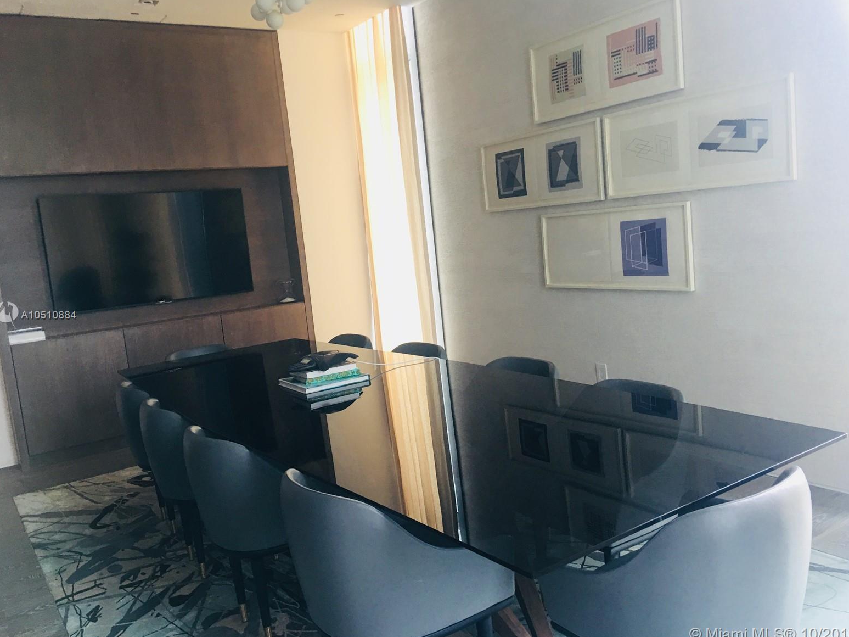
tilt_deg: -4.1
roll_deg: +4.5
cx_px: 429
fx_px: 736
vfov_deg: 46.8
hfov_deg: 60.0
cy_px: 316
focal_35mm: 30
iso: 32
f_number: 2.2
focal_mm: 4.15
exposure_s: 1/15
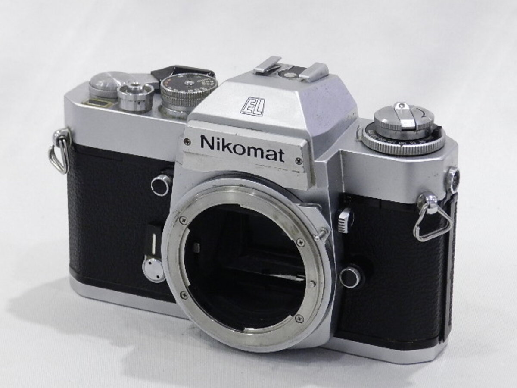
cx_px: 258
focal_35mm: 130
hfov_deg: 15.2
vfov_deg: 11.4
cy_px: 194
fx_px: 1942
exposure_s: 1/50
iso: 800
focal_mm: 23.1
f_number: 5
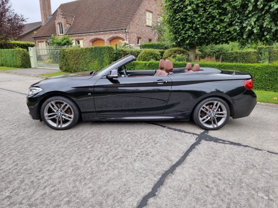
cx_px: 139
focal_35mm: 24
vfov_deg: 56.8
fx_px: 193
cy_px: 104
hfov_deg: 71.6
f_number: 1.8
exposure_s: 1/100
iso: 50
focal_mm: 6.7
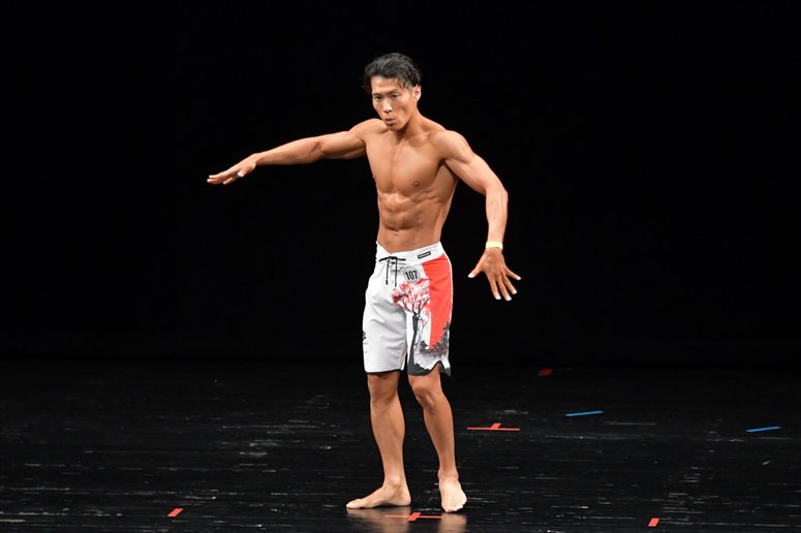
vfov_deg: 4.8
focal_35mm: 285
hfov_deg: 7.2
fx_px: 6338
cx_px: 400
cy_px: 266
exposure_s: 1/400
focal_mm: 190
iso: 3200
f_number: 5.6
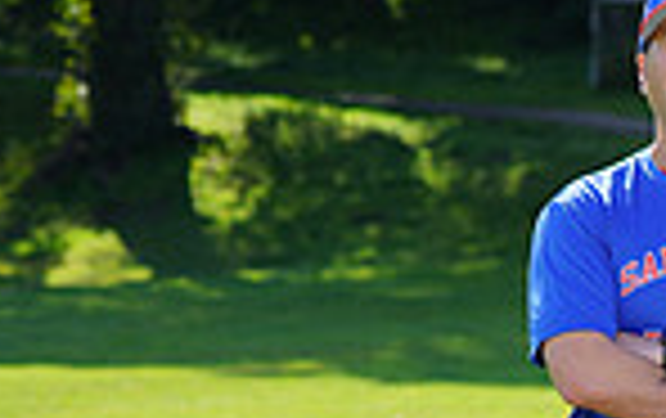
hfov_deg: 5.1
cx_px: 1125
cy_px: 528
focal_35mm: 407
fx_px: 7399
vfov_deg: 3.2
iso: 100
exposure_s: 1/250
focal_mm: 102
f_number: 6.3
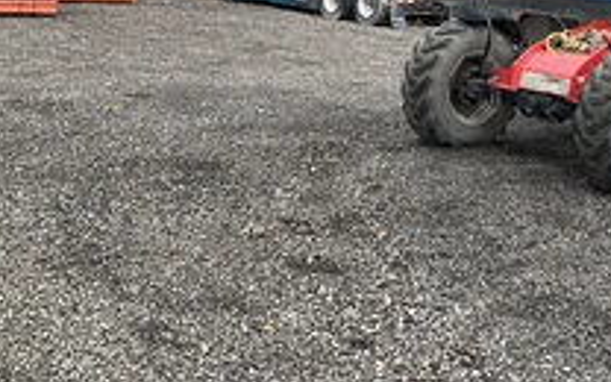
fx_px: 982
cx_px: 444
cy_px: -44
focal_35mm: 59
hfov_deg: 34.0
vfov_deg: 20.9
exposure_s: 1/273
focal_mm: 3
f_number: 1.8
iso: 25
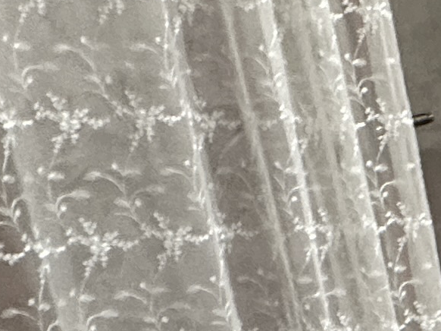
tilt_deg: -19.8
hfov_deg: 15.3
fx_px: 1235
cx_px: 934
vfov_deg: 13.9
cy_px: 555
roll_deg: +3.4
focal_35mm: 97
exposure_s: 1/50
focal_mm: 2.22
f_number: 2.2
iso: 400
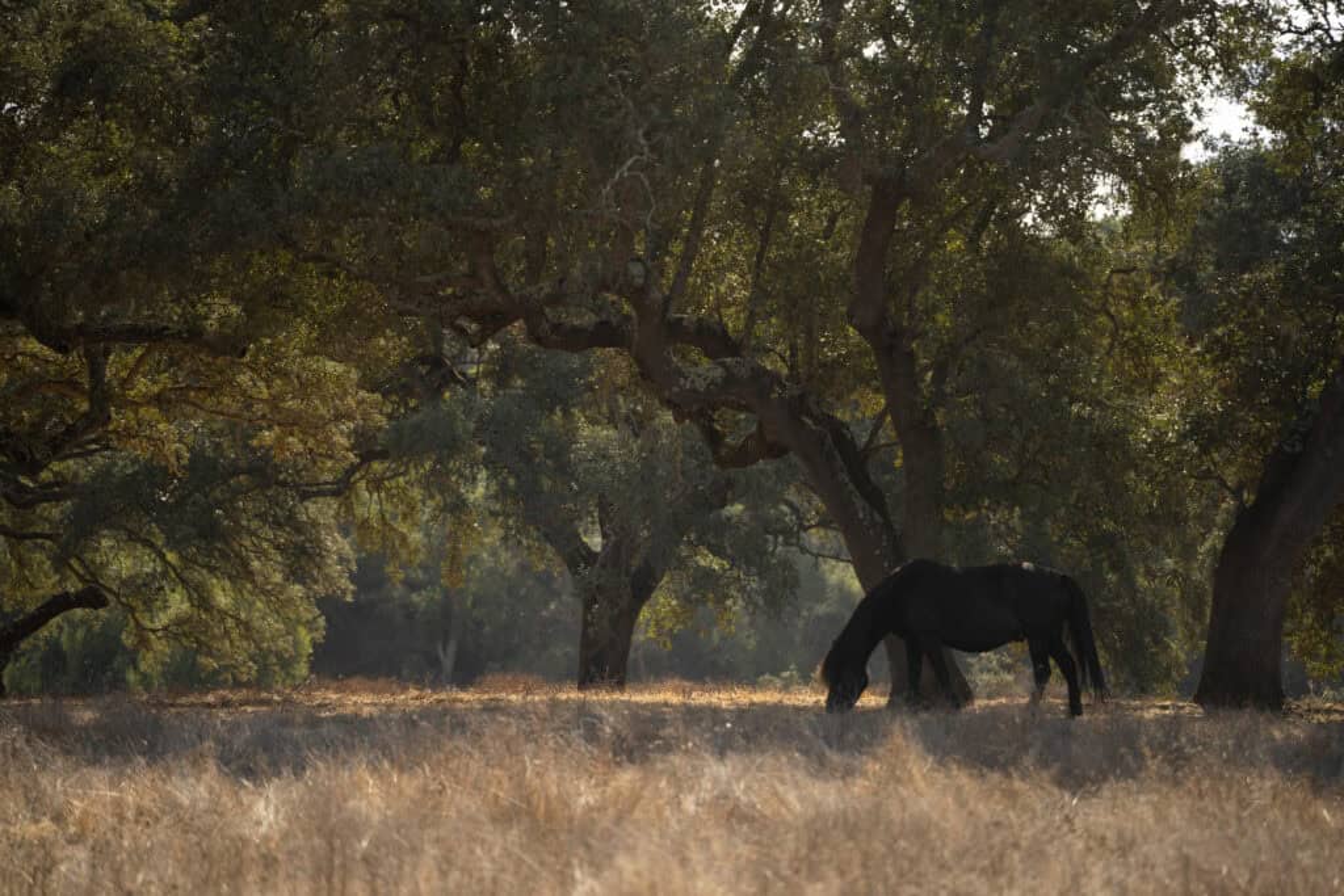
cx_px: 672
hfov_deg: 11.4
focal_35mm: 180
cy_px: 448
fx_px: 6720
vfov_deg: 7.6
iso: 100
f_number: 2.8
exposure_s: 1/800
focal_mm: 180
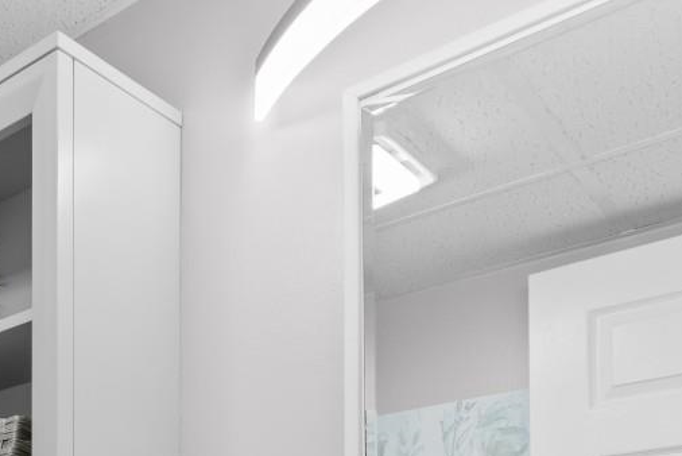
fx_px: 910
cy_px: 653
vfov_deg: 23.4
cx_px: -61
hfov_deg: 35.4
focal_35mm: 48
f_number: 4.5
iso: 100
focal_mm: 10
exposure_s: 1/6
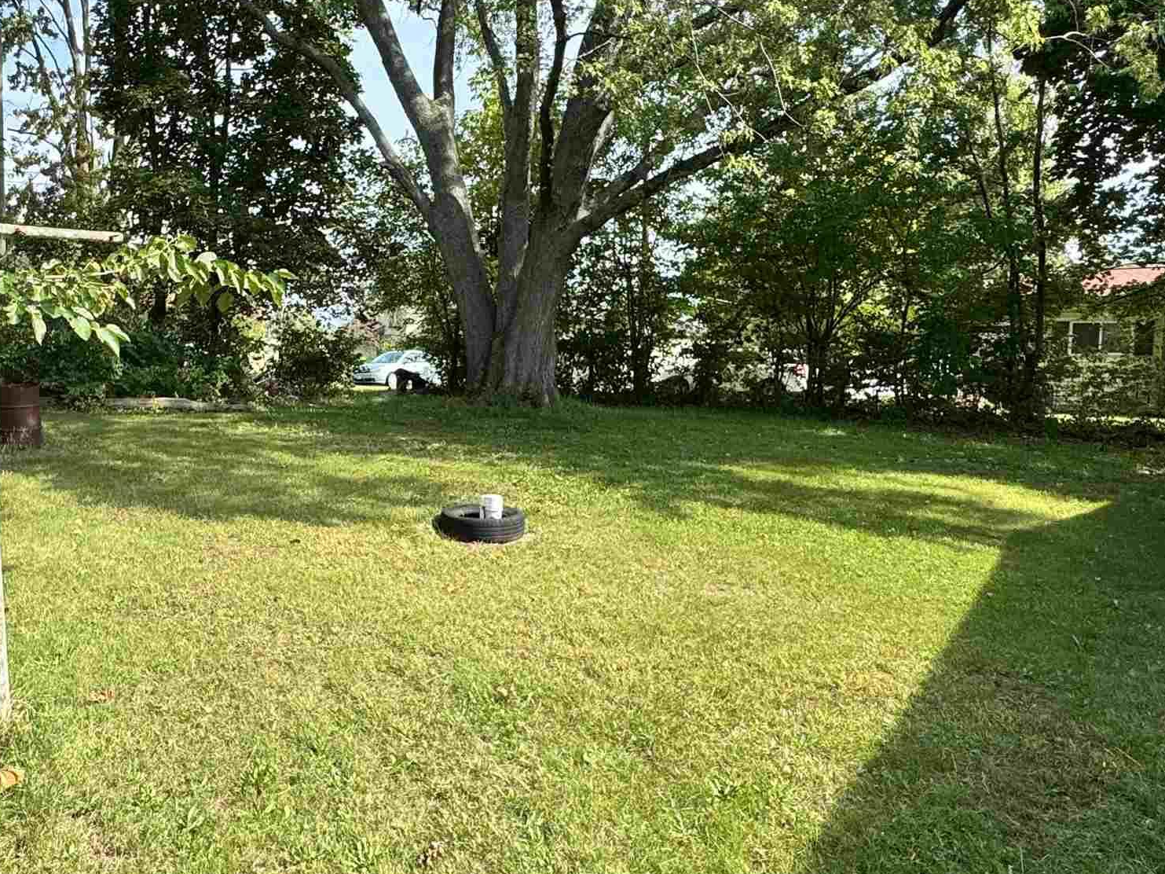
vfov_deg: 48.2
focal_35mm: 29
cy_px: 432
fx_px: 976
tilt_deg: -5.3
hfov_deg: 59.9
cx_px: 366
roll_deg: +0.3
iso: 40
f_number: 2.2
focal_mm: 2.22
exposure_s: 1/625
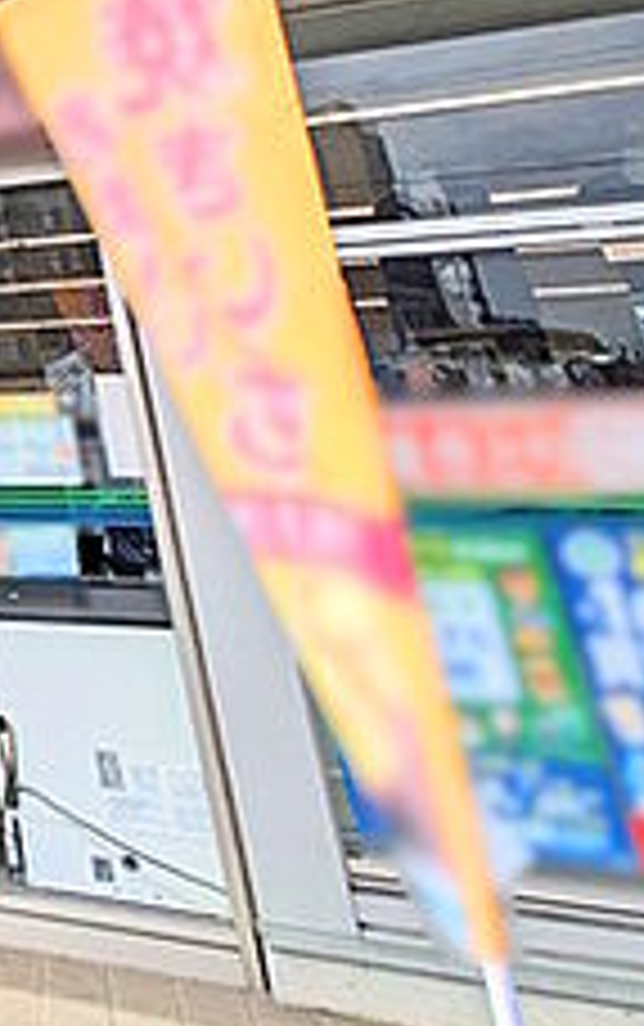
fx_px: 1092
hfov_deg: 21.0
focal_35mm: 39
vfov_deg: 45.9
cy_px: 117
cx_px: -540
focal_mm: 1.83
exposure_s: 1/1887
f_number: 2.2
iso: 50
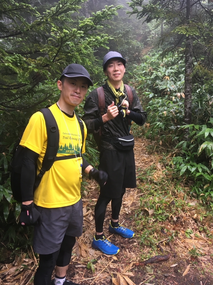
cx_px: 106
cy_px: 142
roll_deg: -0.4
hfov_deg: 48.2
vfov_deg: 61.7
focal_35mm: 29
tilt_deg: -10.8
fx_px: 238
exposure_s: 1/30
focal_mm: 4.15
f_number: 2.2
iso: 25
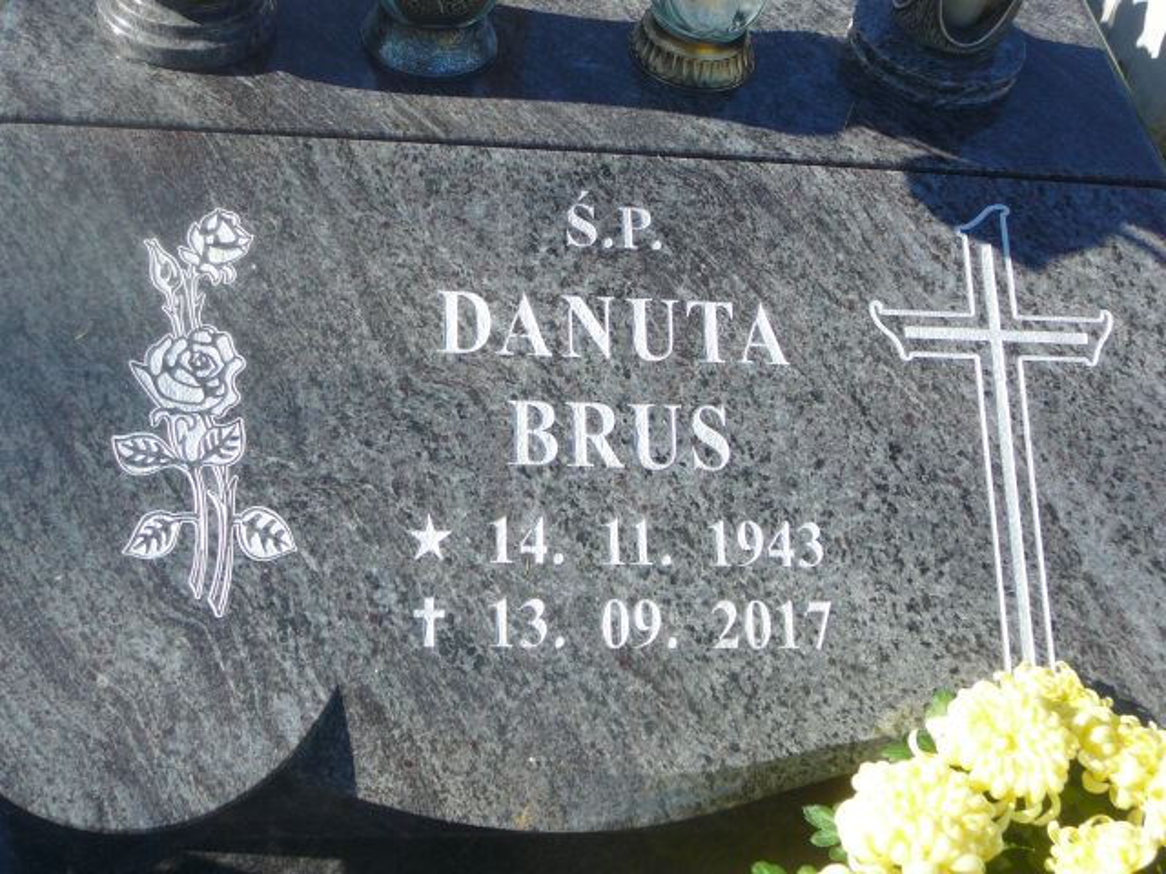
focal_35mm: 47
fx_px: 1583
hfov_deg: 40.4
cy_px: 437
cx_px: 583
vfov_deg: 30.9
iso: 80
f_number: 3.3
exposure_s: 1/500
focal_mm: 7
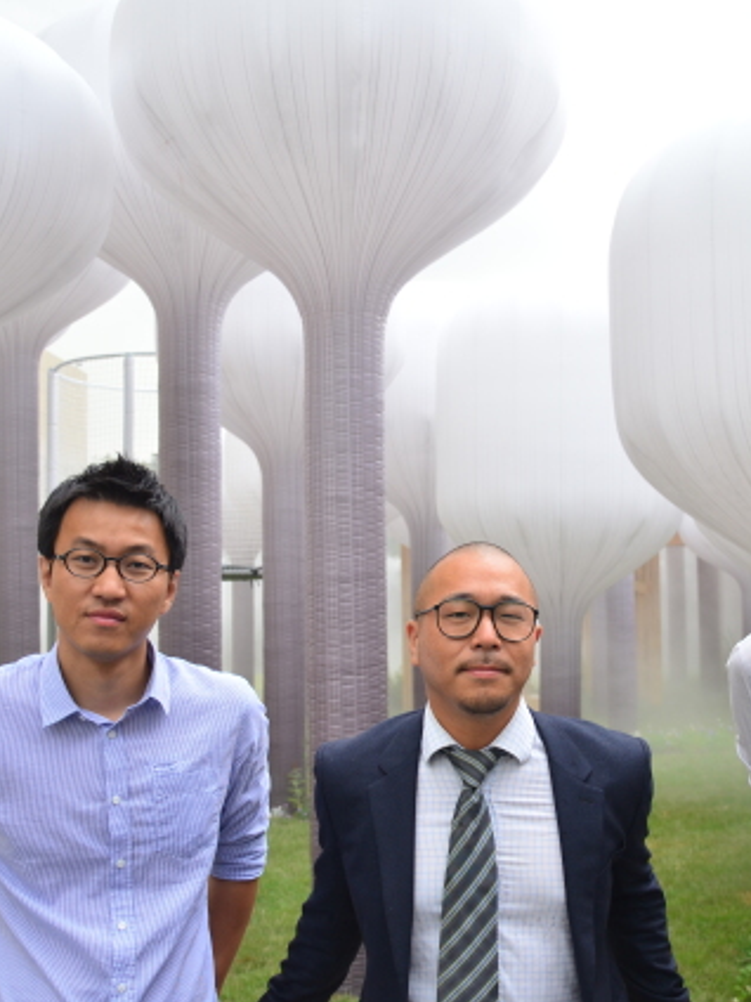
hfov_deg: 27.3
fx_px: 1533
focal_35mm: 53
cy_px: 501
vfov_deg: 36.2
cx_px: 512
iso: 250
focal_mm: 24
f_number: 4.5
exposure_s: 1/640
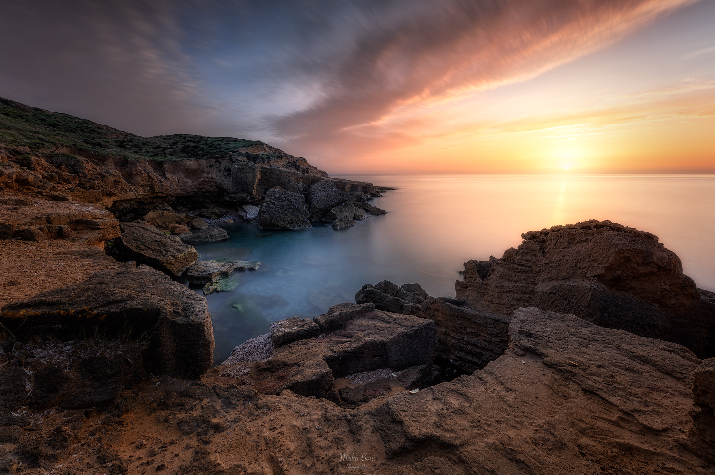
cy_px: 238
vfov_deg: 81.1
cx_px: 358
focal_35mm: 14
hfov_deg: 104.3
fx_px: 278
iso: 80
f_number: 13
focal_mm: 14
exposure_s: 82
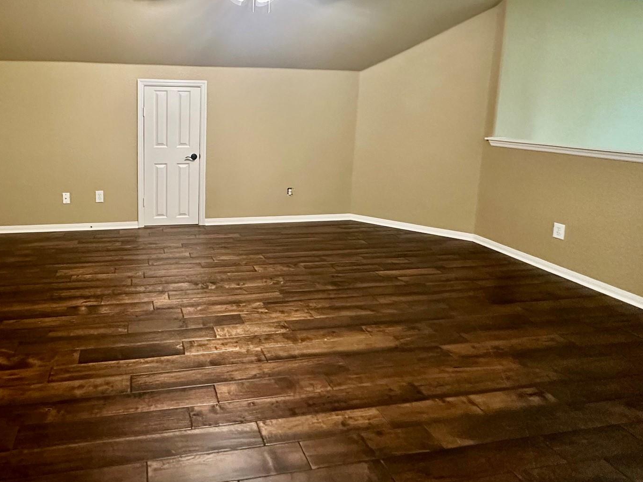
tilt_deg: -7.1
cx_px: 194
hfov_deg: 75.4
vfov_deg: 61.5
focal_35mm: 21
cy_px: 150
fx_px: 390
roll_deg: -0.5
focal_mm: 2.22
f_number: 2.2
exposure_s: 1/60
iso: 640
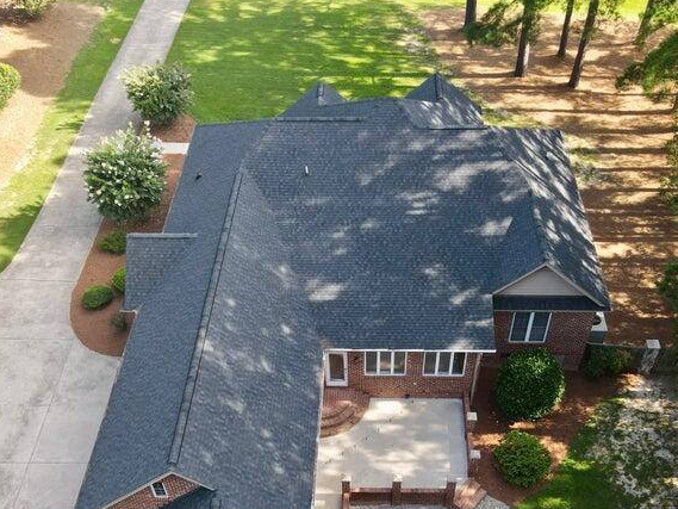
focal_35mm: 36
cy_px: 367
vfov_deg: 38.9
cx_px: 349
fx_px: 705
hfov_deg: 51.3
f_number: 2.8
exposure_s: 1/80
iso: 100
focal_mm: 4.5
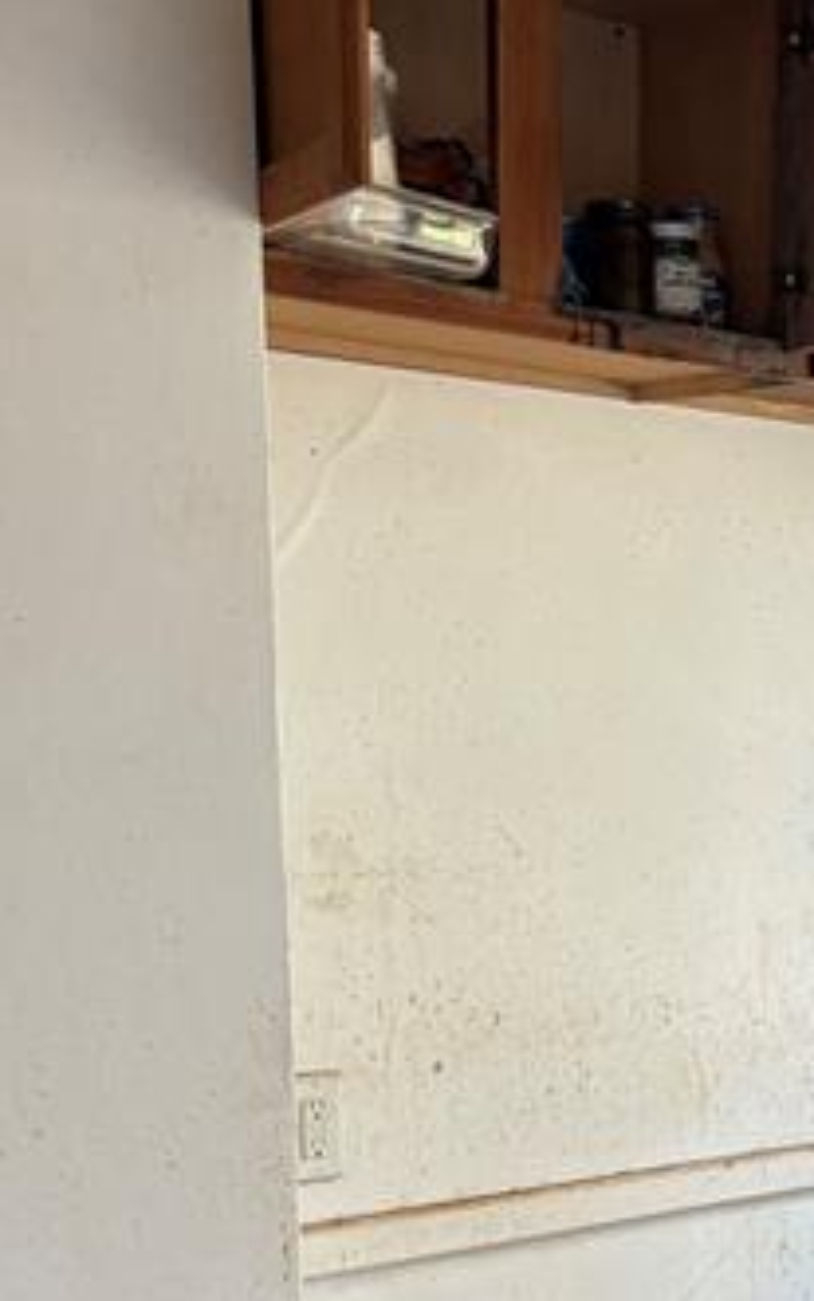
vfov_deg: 31.1
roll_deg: -0.5
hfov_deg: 19.5
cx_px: 877
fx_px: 2271
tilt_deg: -8.6
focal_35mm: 64
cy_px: 1061
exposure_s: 1/60
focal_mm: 5.96
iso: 160
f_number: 1.6
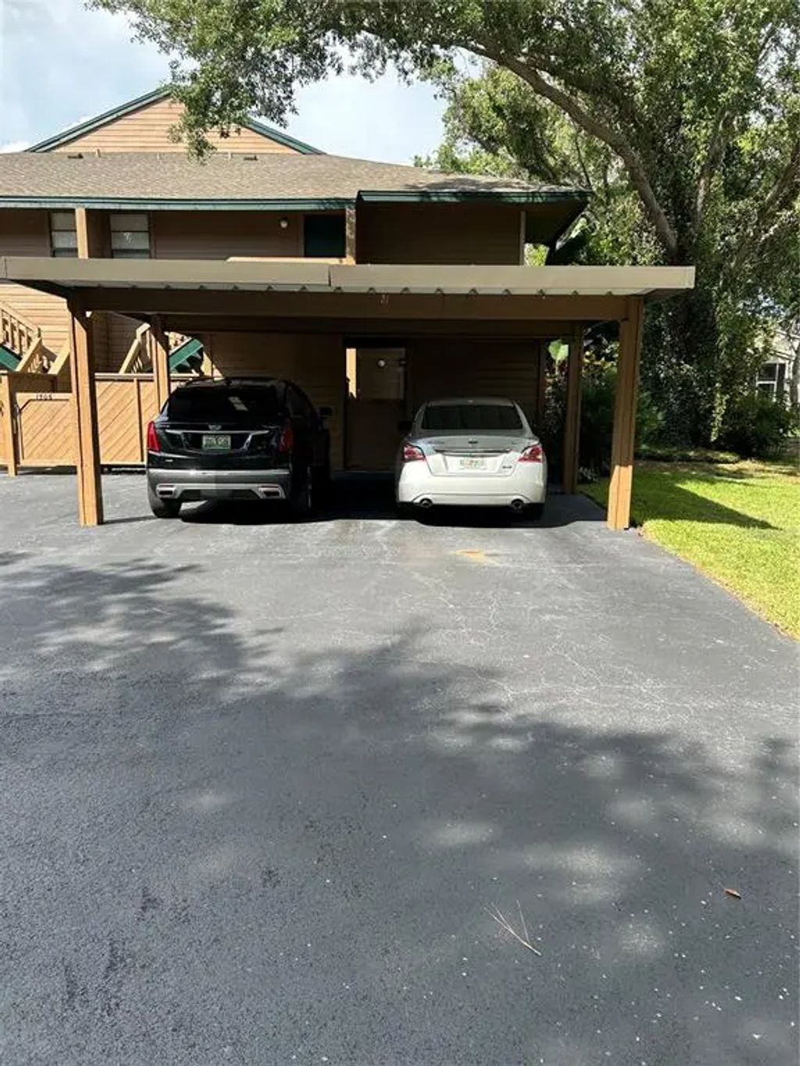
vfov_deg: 67.3
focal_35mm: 26
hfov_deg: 53.1
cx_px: 400
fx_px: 801
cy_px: 533
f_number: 1.5
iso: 50
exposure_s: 1/1029
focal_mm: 5.7
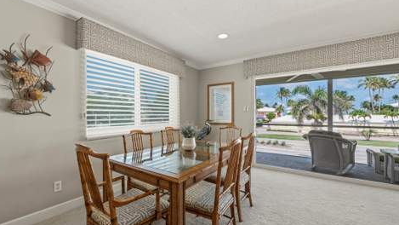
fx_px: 159
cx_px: 196
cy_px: 112
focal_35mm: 15
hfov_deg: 103.0
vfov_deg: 70.6
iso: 200
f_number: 13
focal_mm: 14
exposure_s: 1/3
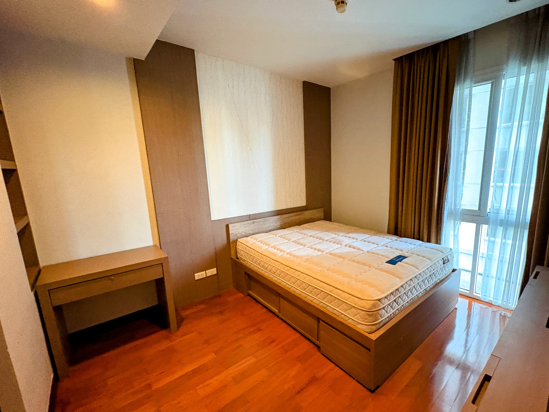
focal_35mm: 16
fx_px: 254
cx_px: 308
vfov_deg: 78.1
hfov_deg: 94.0
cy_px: 214
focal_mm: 2.22
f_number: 2.2
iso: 800
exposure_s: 1/33
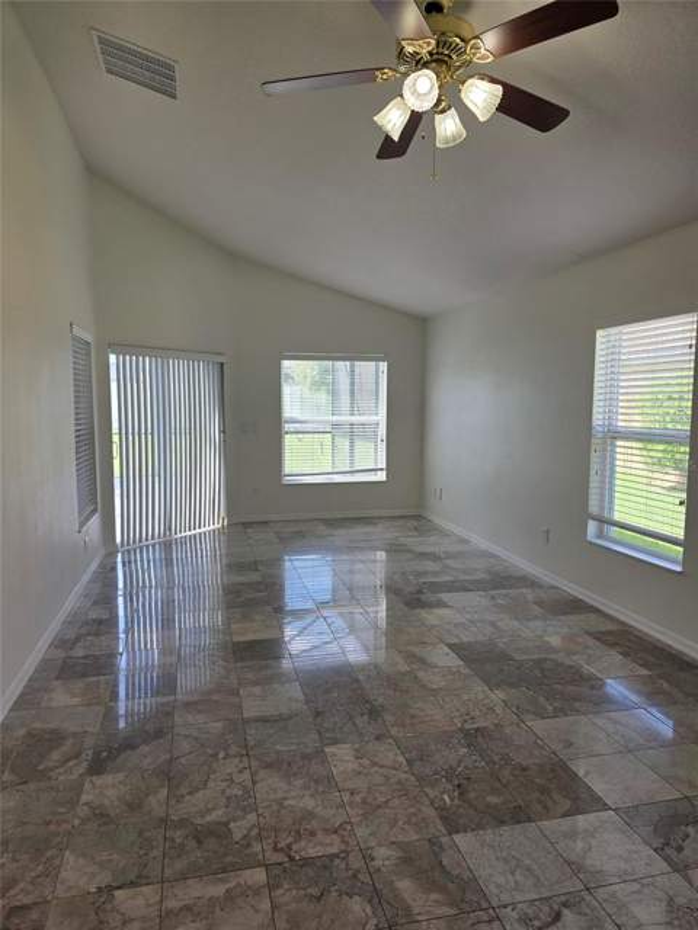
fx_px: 618
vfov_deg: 73.9
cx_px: 349
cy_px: 465
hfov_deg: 58.9
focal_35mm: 23
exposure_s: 1/120
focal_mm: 6.3
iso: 25
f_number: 1.7
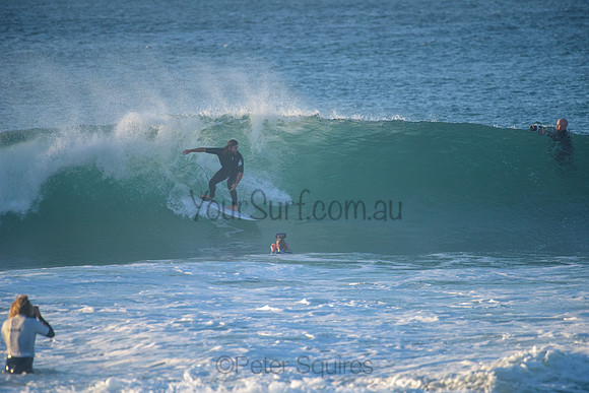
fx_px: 8182
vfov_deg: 2.8
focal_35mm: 500
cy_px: 196
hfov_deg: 4.1
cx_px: 294
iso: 800
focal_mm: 500
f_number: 5.6
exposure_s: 1/2000
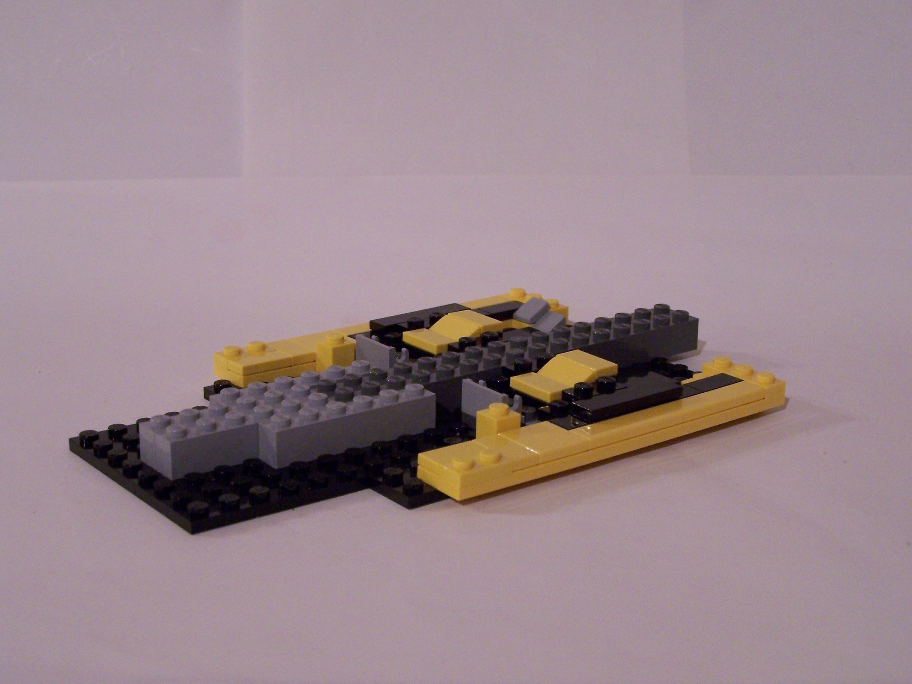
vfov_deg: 22.9
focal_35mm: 64
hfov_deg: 30.3
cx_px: 456
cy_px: 342
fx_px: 1686
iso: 200
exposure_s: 1/8
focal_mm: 10.7
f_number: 3.2
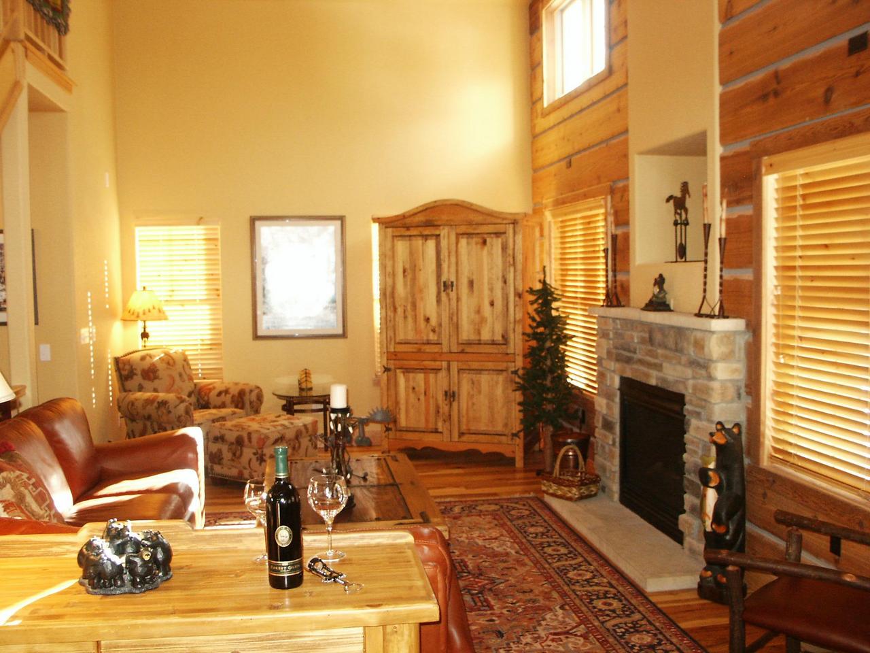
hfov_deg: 52.6
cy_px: 326
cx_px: 435
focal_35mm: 35
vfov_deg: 40.7
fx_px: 880
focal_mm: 7.18
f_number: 3
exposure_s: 1/45
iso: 200
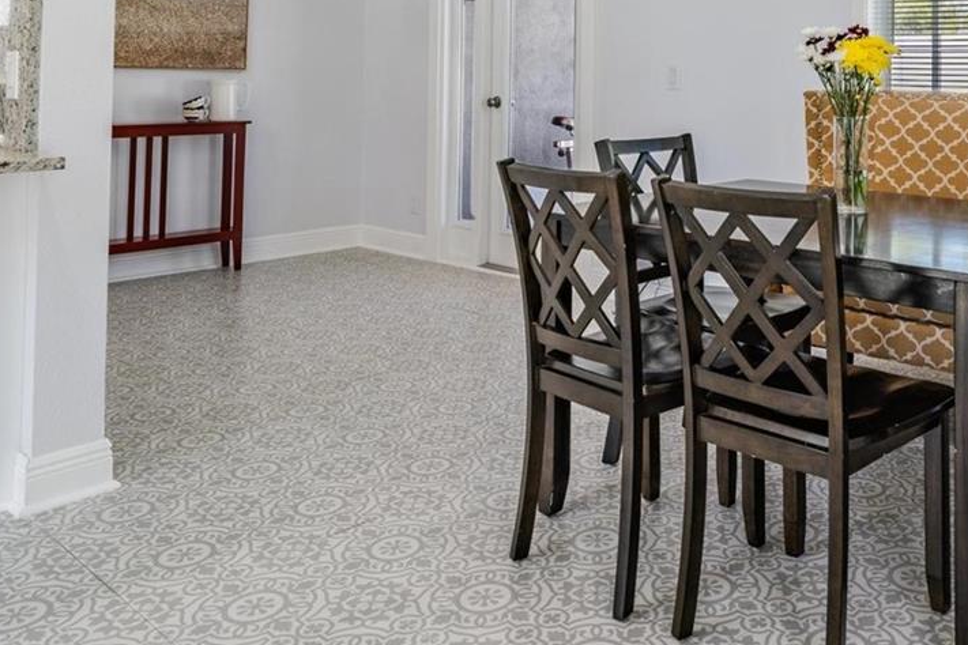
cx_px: 705
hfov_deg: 51.3
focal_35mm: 36
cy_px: 42
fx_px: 968
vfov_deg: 34.4
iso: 100
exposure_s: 1/15
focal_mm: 16
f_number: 7.1
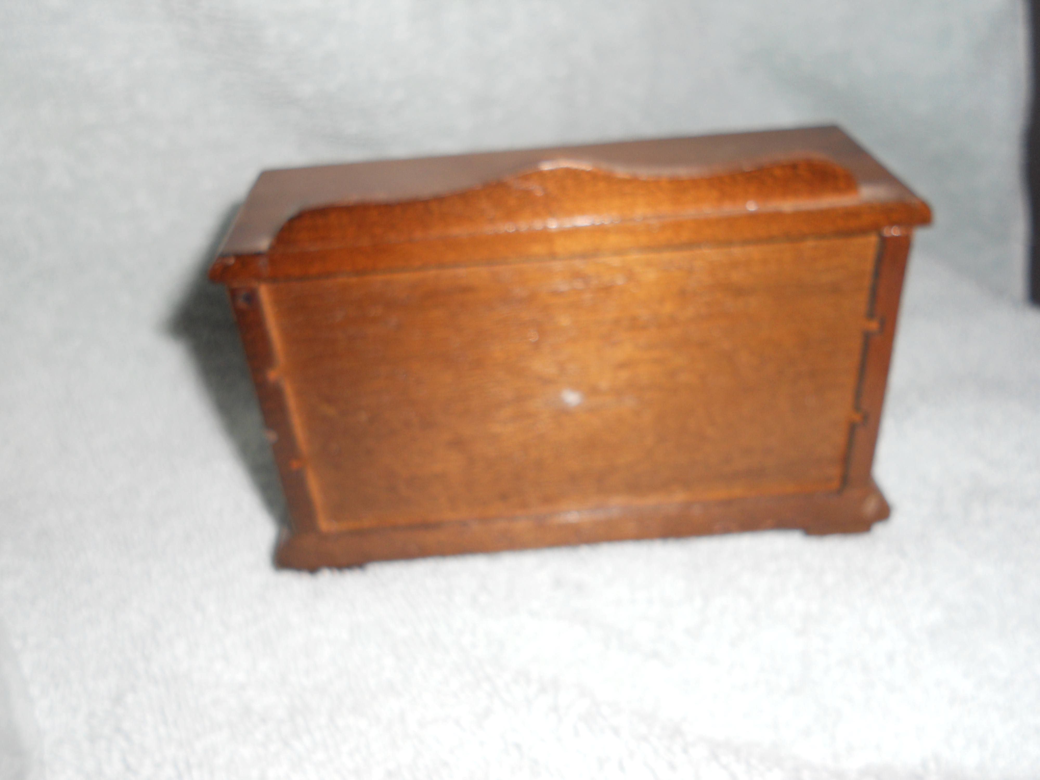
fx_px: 961
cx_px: 520
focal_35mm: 32
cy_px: 390
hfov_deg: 56.8
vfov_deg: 44.2
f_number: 8.8
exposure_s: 1/25
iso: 80
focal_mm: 5.8
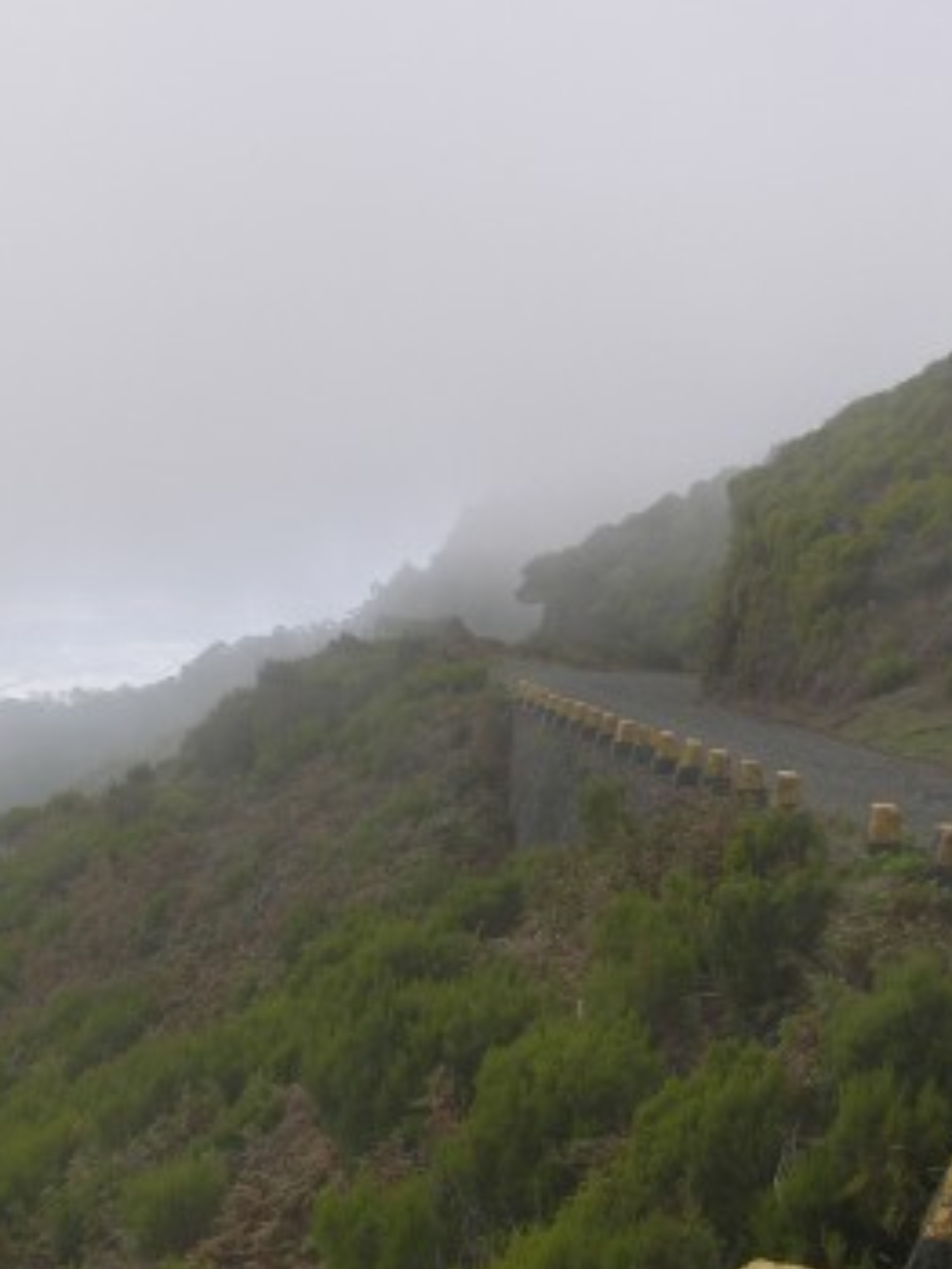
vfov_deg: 25.3
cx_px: 243
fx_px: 2822
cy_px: 774
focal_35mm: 77
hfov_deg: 19.0
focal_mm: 8.9
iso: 50
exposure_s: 1/175
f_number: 5.6
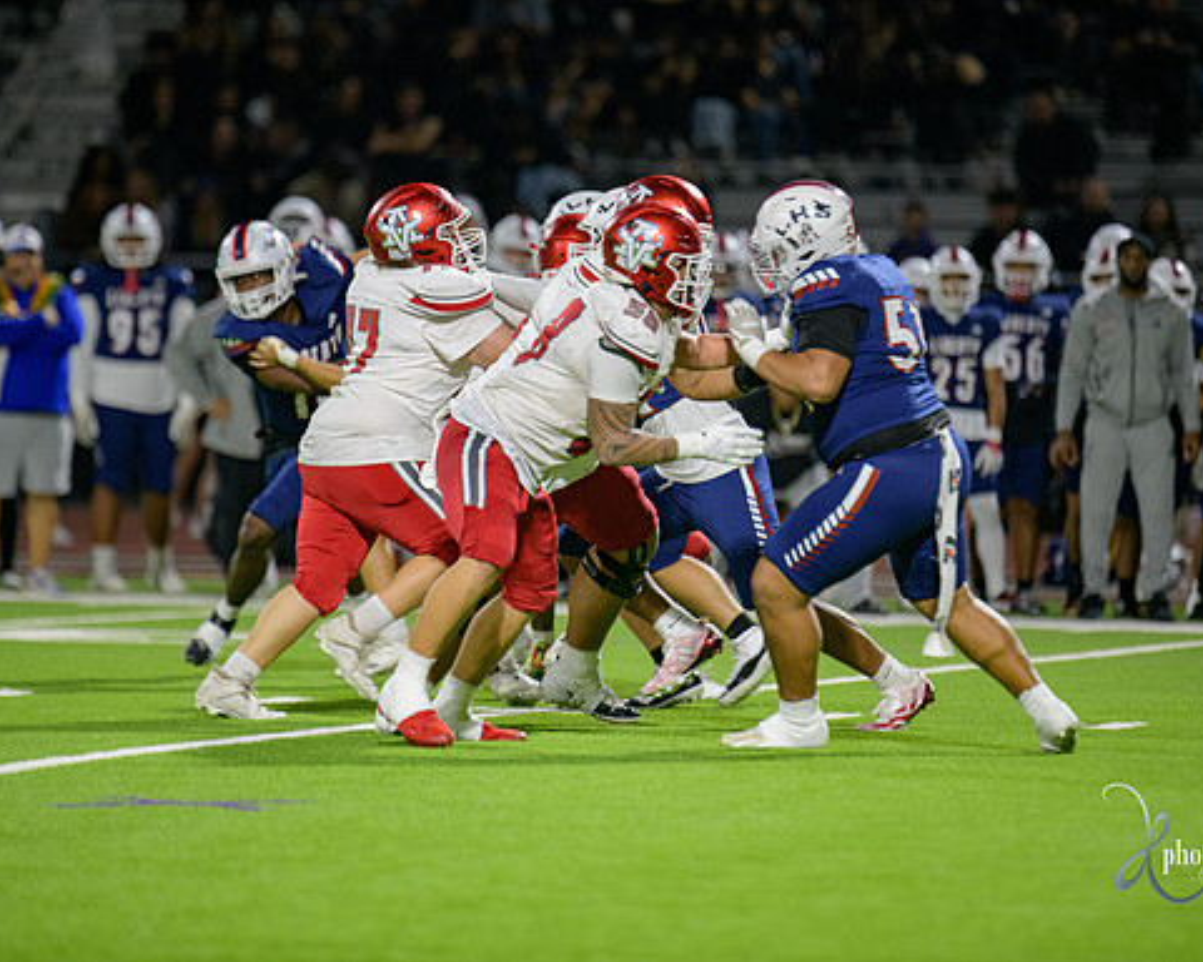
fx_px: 12105
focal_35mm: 340
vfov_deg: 4.6
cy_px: 482
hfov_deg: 5.7
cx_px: 644
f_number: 2.8
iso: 2000
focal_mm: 300
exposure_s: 1/250
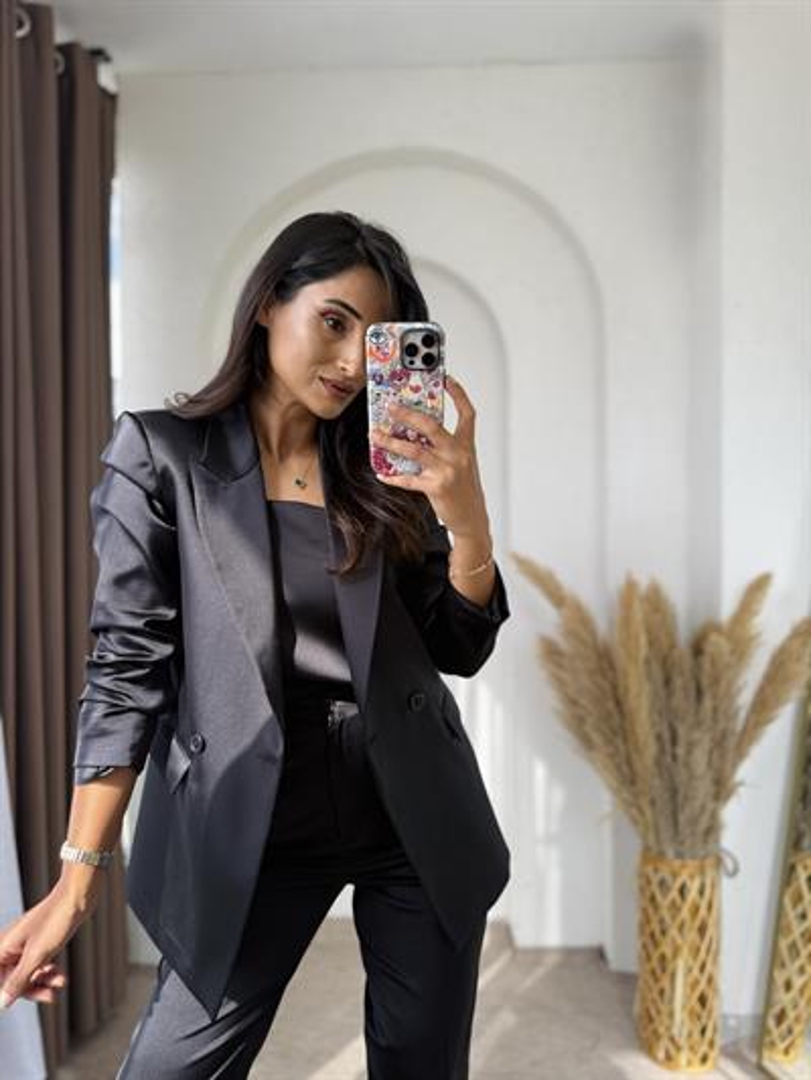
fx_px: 749
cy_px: 540
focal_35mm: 24
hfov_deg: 56.8
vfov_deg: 71.6
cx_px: 406
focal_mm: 6.76
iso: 64
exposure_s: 1/121
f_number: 1.78
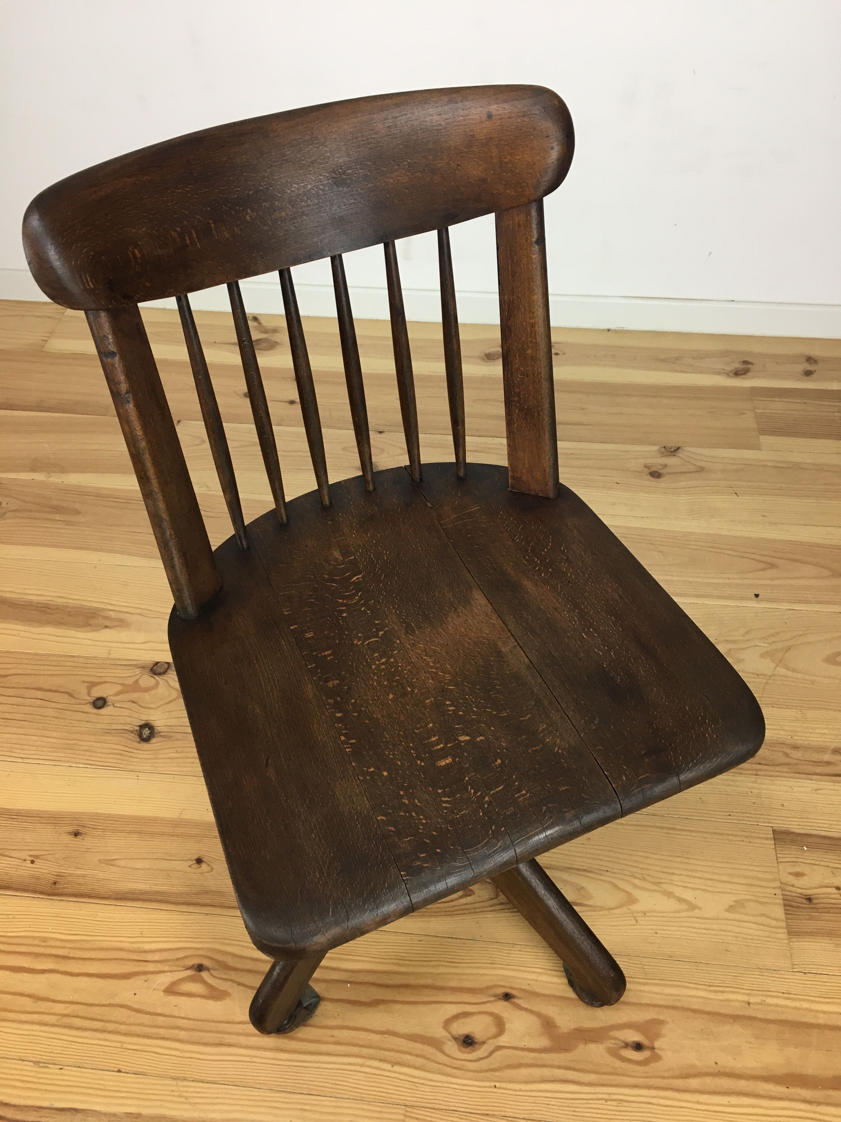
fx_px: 939
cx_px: 420
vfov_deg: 61.7
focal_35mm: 29
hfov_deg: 48.2
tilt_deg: -49.3
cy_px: 561
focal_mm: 4.15
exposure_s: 1/33
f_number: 2.2
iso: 50
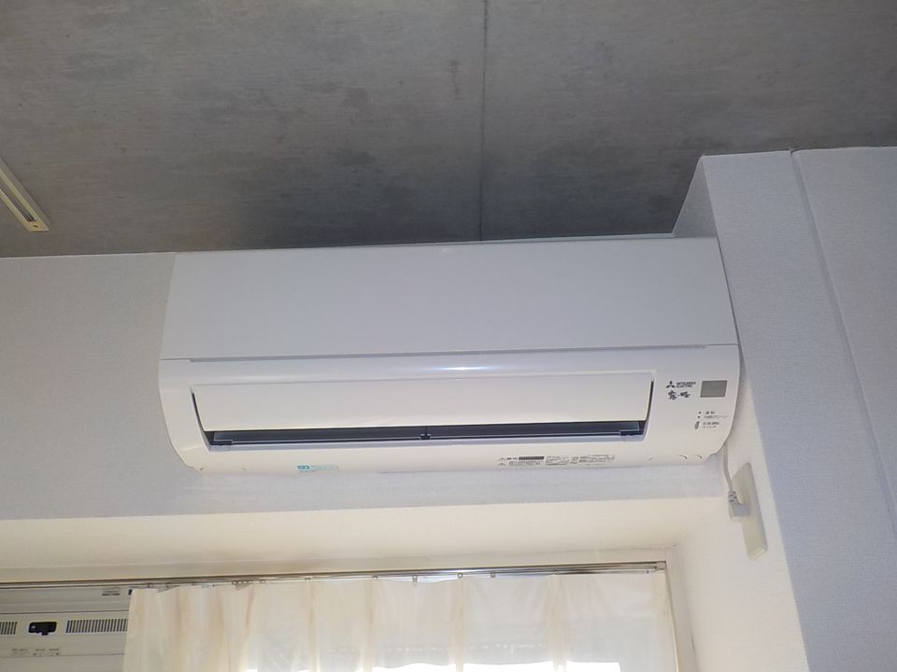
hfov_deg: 60.0
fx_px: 777
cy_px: 336
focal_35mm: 30
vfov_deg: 46.8
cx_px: 448
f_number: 3.3
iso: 125
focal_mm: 4.1
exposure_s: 1/320
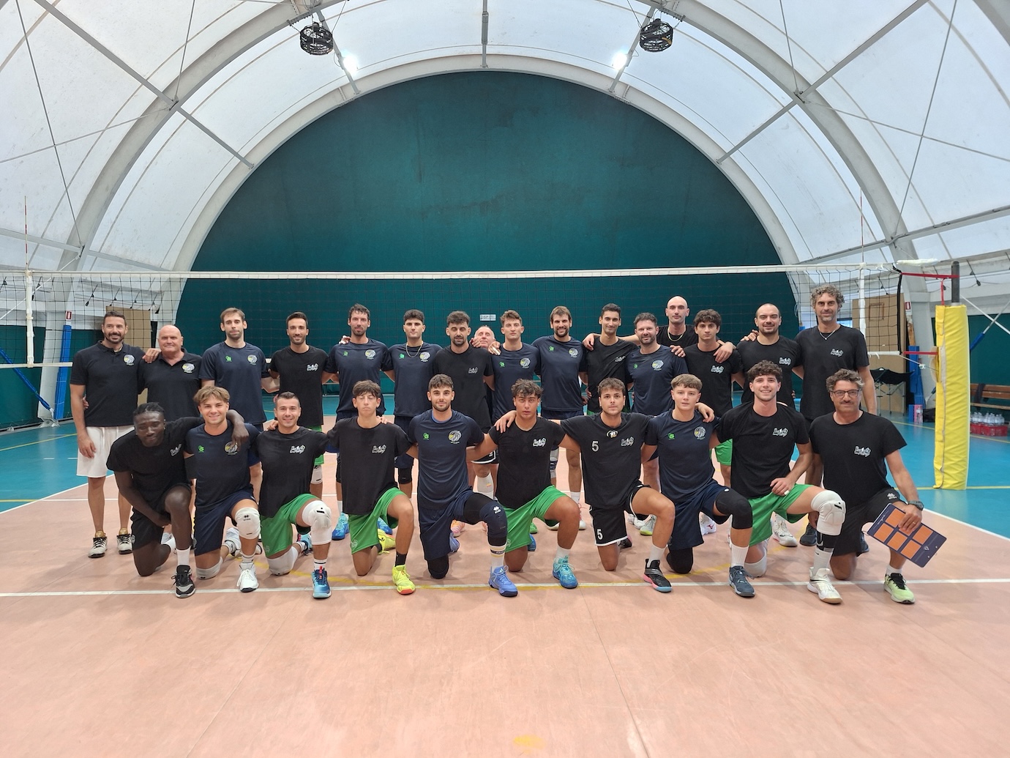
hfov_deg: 73.9
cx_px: 505
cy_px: 379
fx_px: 671
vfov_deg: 58.9
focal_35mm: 23
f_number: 1.8
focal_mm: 5.54
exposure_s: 1/50
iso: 125
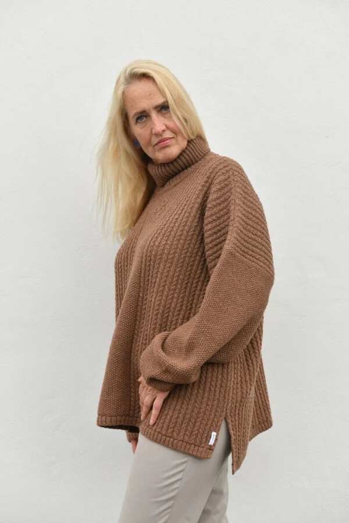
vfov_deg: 32.4
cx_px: 174
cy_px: 262
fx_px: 902
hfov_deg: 21.9
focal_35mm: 62
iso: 1600
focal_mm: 62
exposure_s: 1/250
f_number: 9.5
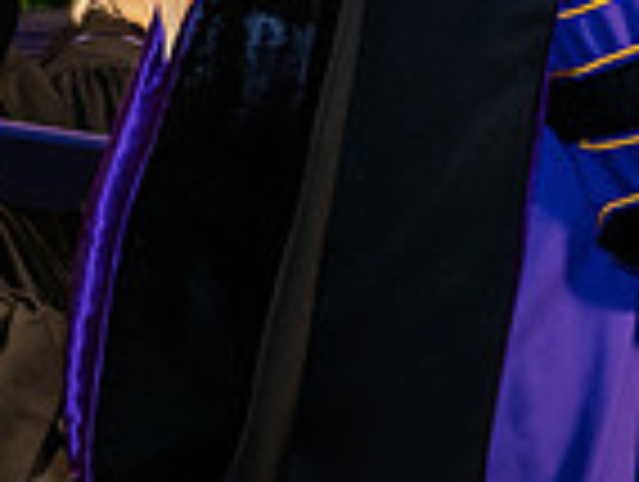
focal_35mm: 243
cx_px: 1242
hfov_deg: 7.8
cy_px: -246
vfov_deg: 6.1
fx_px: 4493
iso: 1600
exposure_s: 1/200
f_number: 6.3
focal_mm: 62
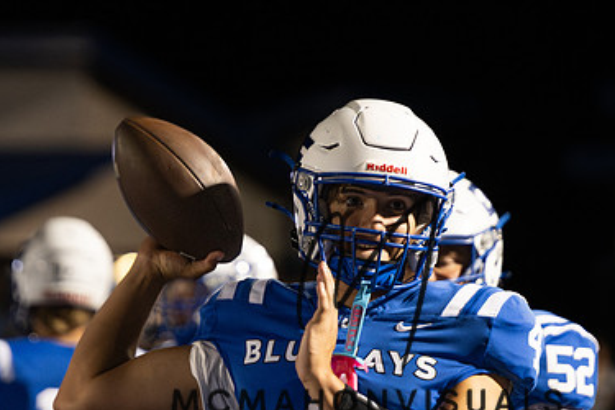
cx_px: 266
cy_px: 282
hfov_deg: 5.3
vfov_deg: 3.5
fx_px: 6696
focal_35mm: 392
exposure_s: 1/640
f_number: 2.8
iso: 2500
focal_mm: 145
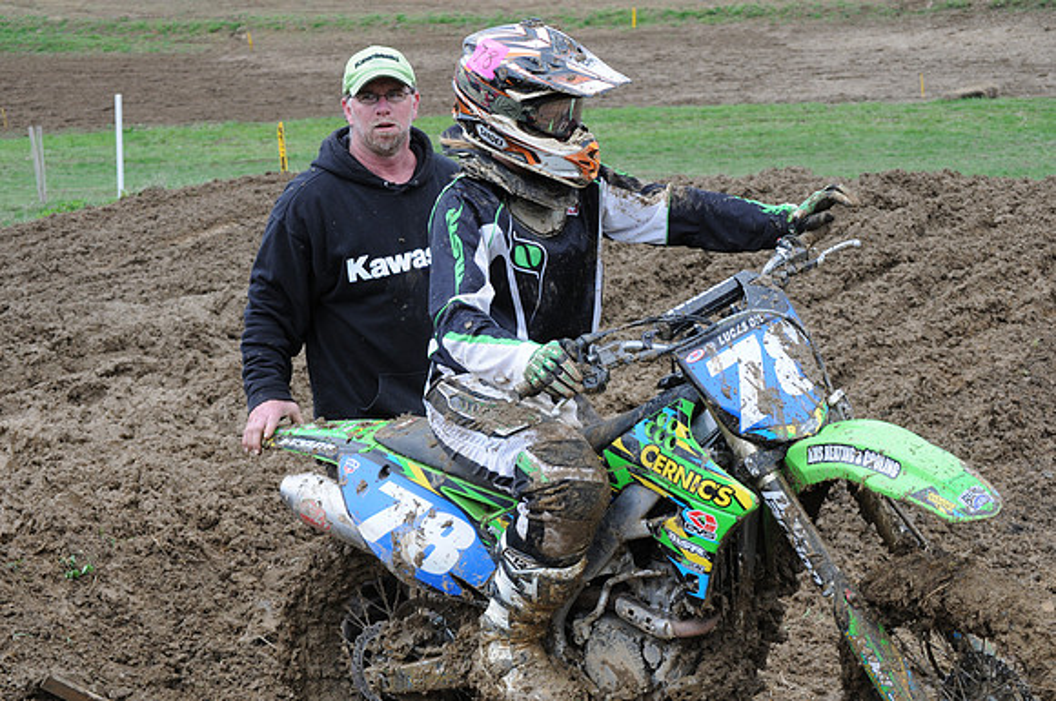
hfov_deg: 24.6
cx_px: 528
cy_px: 350
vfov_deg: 16.5
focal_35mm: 82
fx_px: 2417
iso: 400
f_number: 9
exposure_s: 1/250
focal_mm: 55
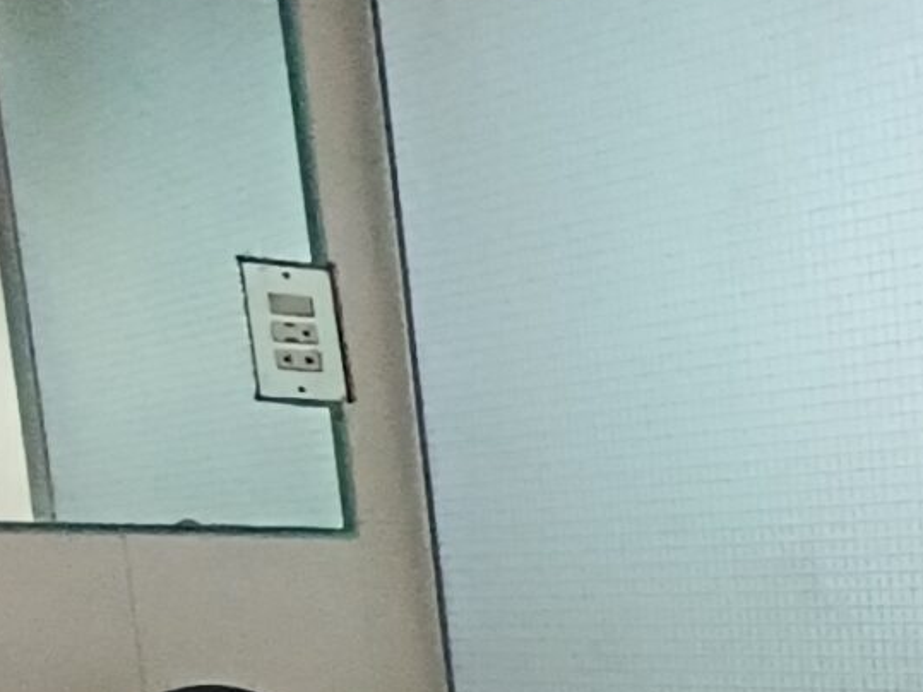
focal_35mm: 76
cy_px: 934
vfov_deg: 17.9
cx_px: 1743
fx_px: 2026
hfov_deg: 18.7
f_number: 2.2
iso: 173
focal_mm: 1.66
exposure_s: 1/50
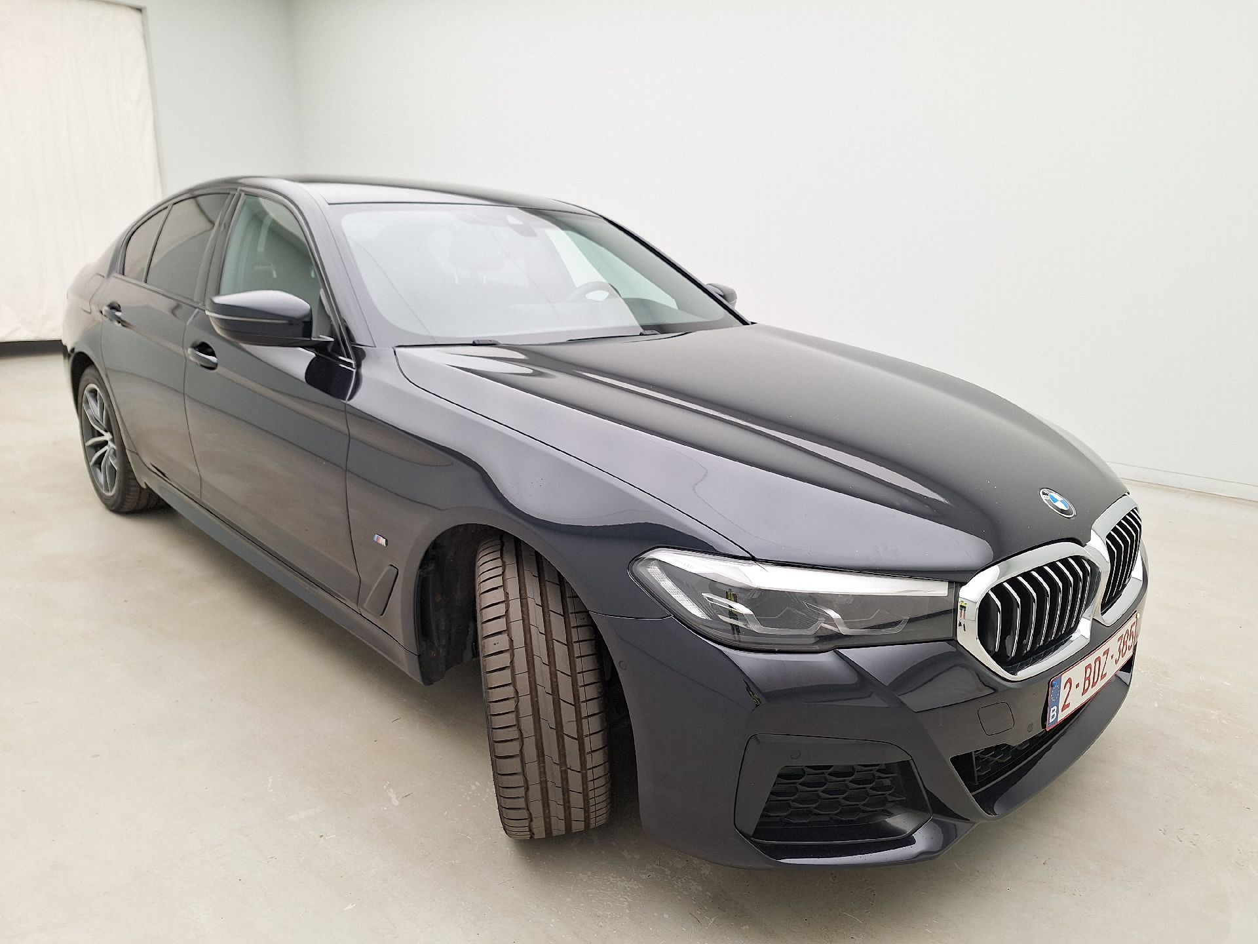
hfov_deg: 73.9
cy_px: 472
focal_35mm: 23
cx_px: 629
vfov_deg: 58.9
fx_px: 836
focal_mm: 5.54
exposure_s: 1/100
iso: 64
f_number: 1.8
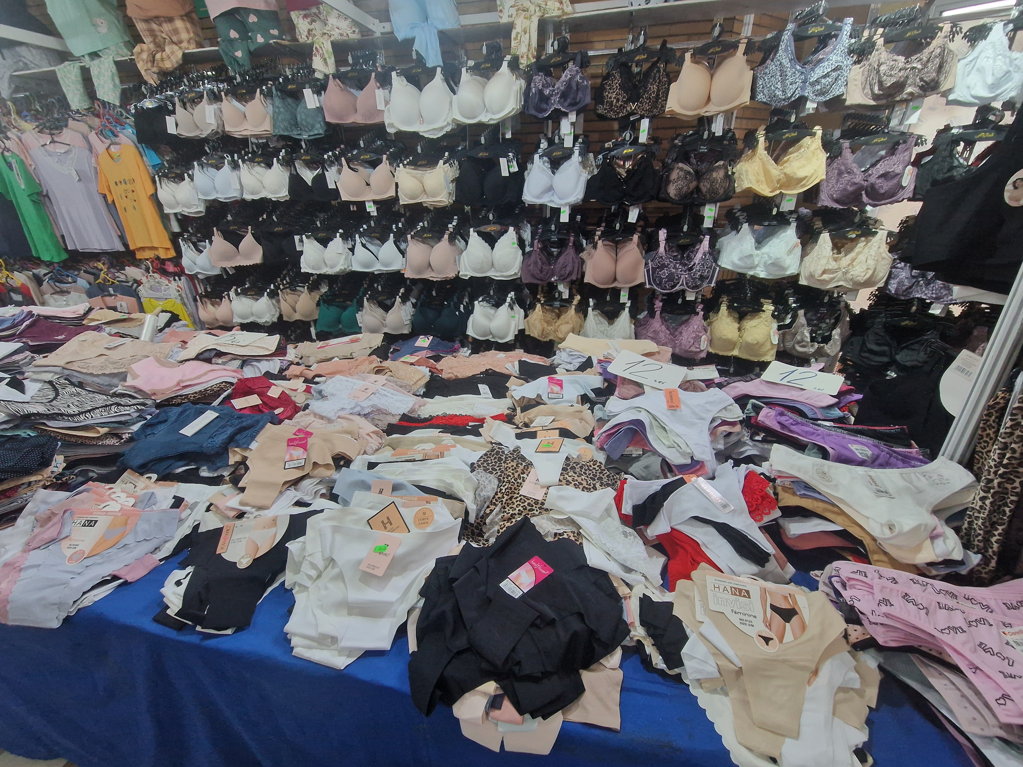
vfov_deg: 89.9
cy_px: 384
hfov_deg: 106.2
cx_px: 512
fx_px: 384
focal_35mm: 13
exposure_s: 1/50
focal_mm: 2.2
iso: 400
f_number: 2.2
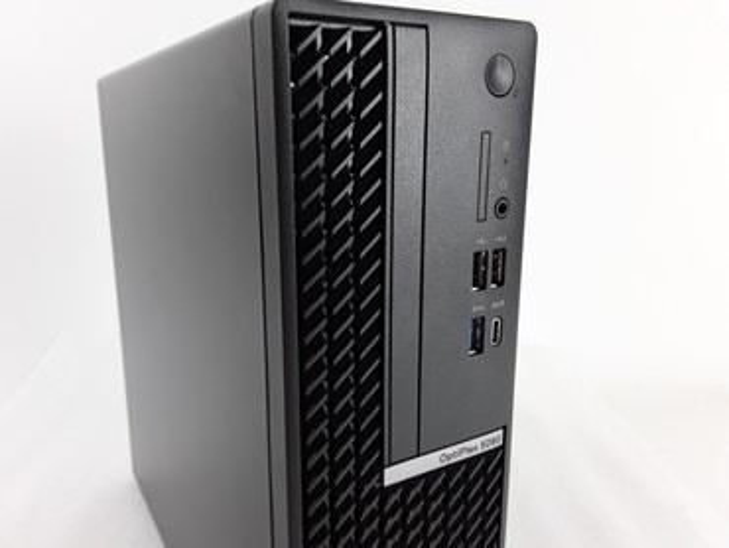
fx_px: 569
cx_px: 364
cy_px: 274
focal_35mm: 27
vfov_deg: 51.4
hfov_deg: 65.3
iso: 64
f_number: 1.9
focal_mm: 2.91
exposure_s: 1/33
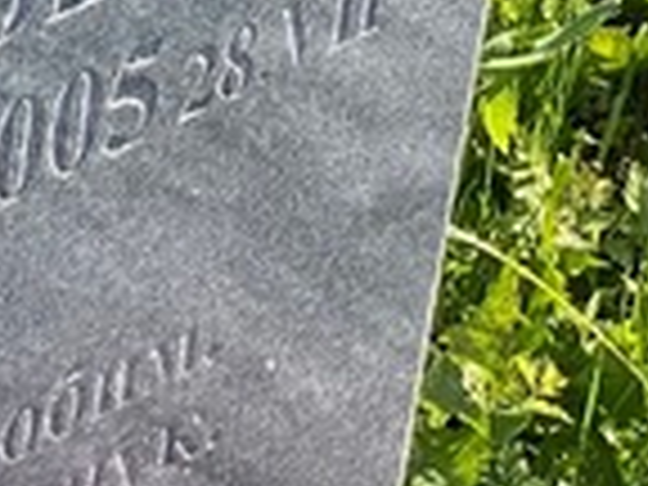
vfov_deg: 5.1
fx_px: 5391
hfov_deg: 6.8
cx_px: -112
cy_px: -212
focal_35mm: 288
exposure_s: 1/585
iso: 20
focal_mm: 6
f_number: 2
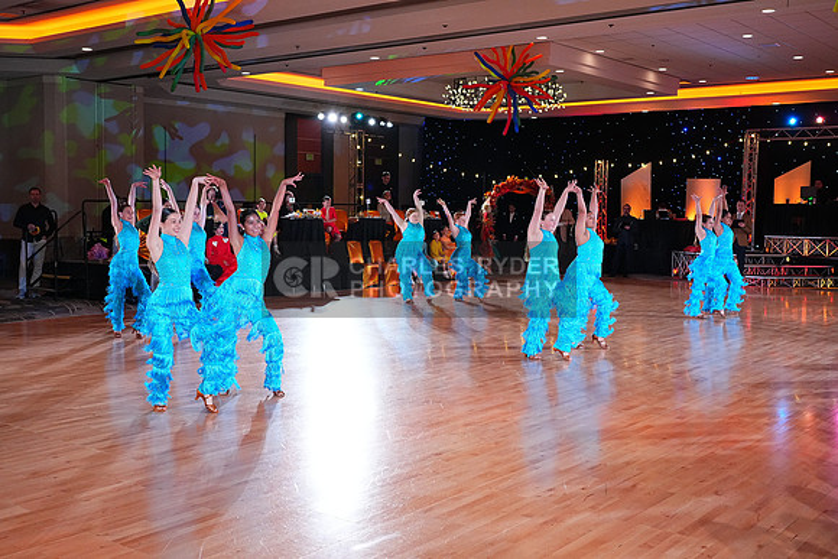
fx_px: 861
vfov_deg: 36.0
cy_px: 280
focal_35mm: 37
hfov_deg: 51.9
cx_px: 419
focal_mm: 37
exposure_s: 1/400
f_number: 5.6
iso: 5000
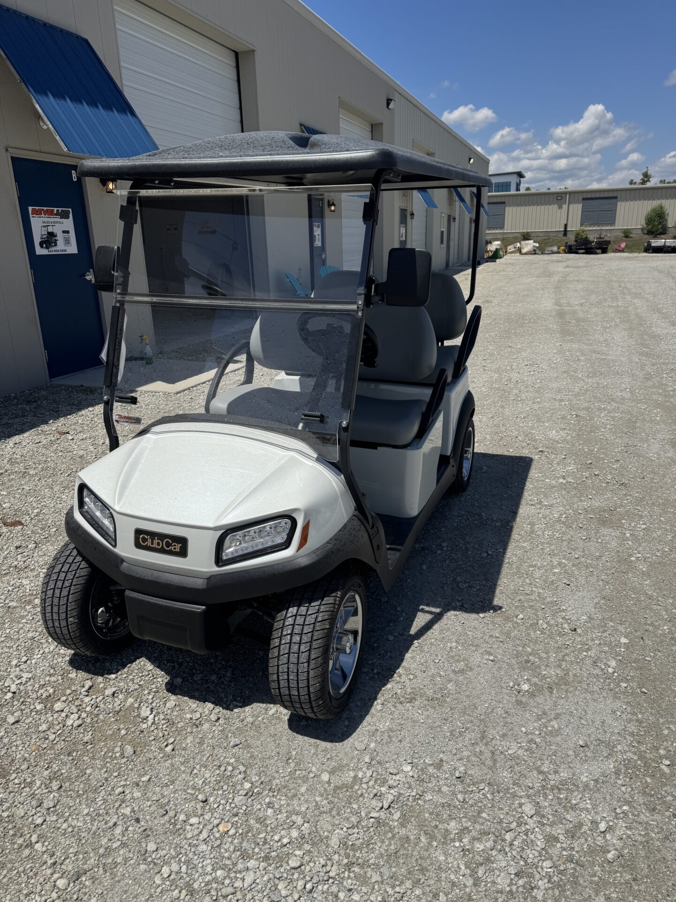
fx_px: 625
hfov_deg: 56.8
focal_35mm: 24
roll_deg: +1.8
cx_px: 338
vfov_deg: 71.6
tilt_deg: -21.2
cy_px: 451
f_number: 1.78
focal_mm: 6.76
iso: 80
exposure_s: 1/9009
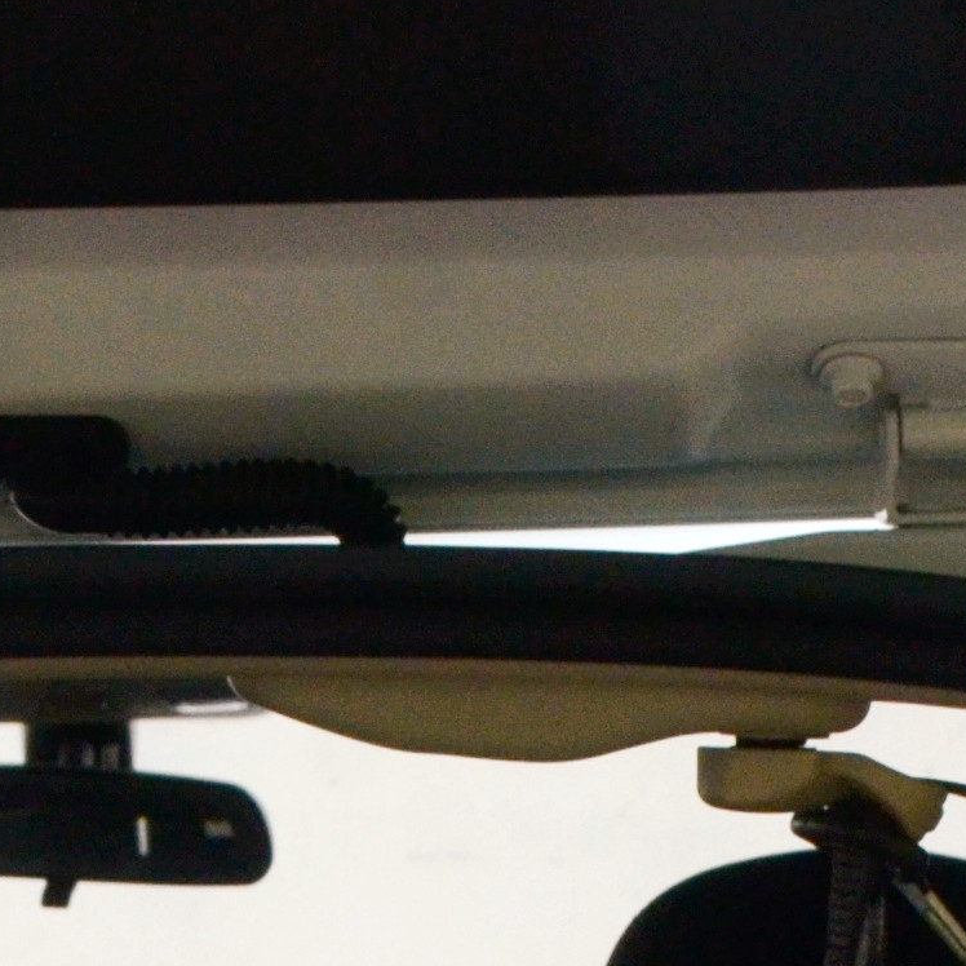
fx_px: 6087
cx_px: 92
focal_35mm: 193
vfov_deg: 8.6
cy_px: 1918
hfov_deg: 9.0
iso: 1000
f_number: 8
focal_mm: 23
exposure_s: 1/250
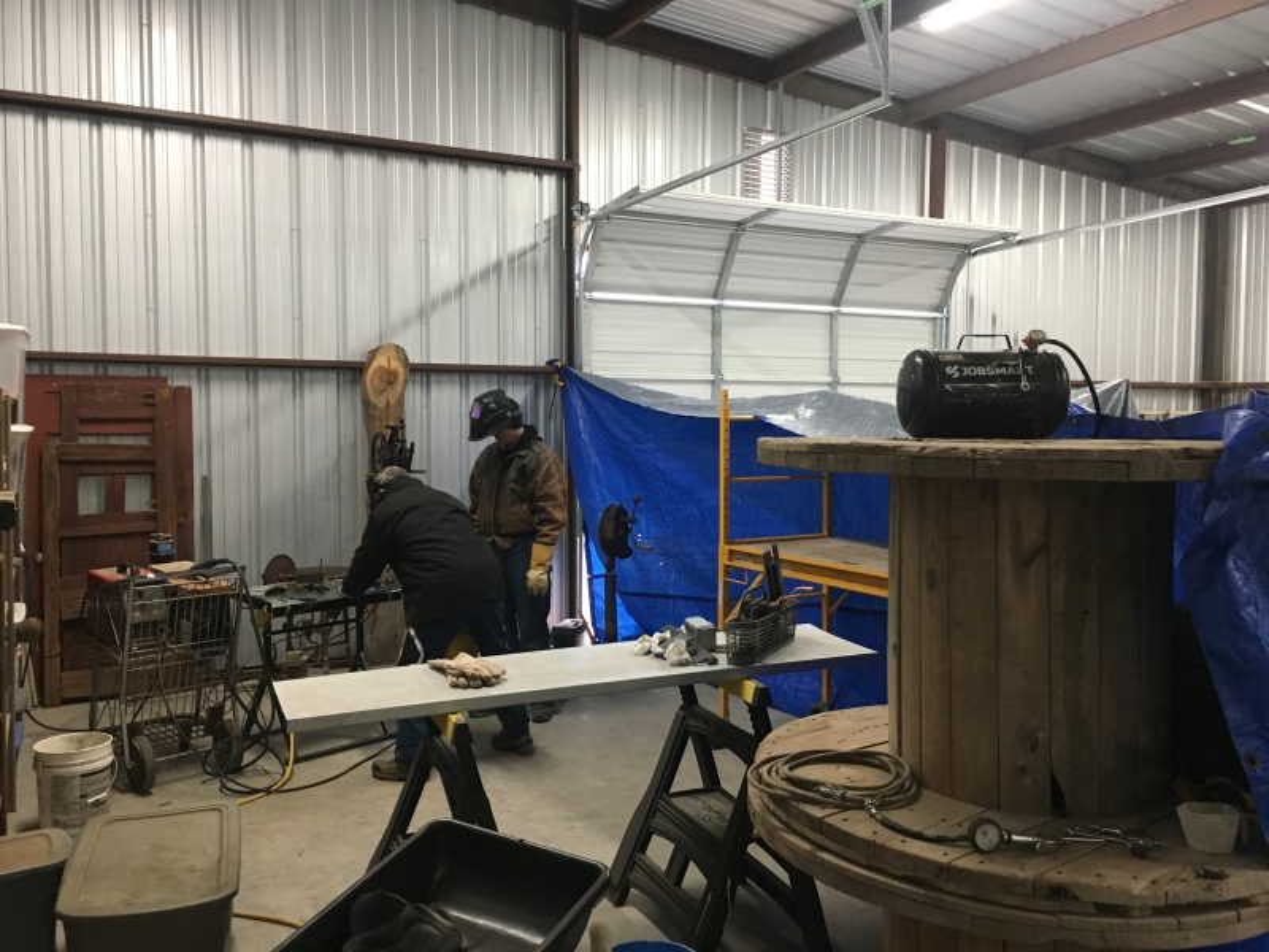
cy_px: 476
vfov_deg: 48.2
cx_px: 634
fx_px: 1063
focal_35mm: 29
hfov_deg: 61.7
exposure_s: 1/30
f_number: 2.2
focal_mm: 4.15
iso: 125
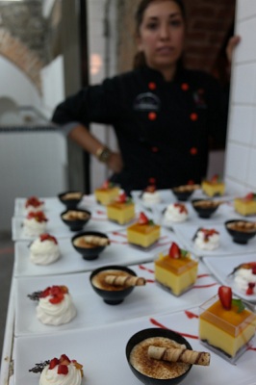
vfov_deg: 62.0
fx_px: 321
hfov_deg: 43.5
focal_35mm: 30
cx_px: 128
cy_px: 192
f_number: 3.5
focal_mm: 20
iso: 400
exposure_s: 1/40
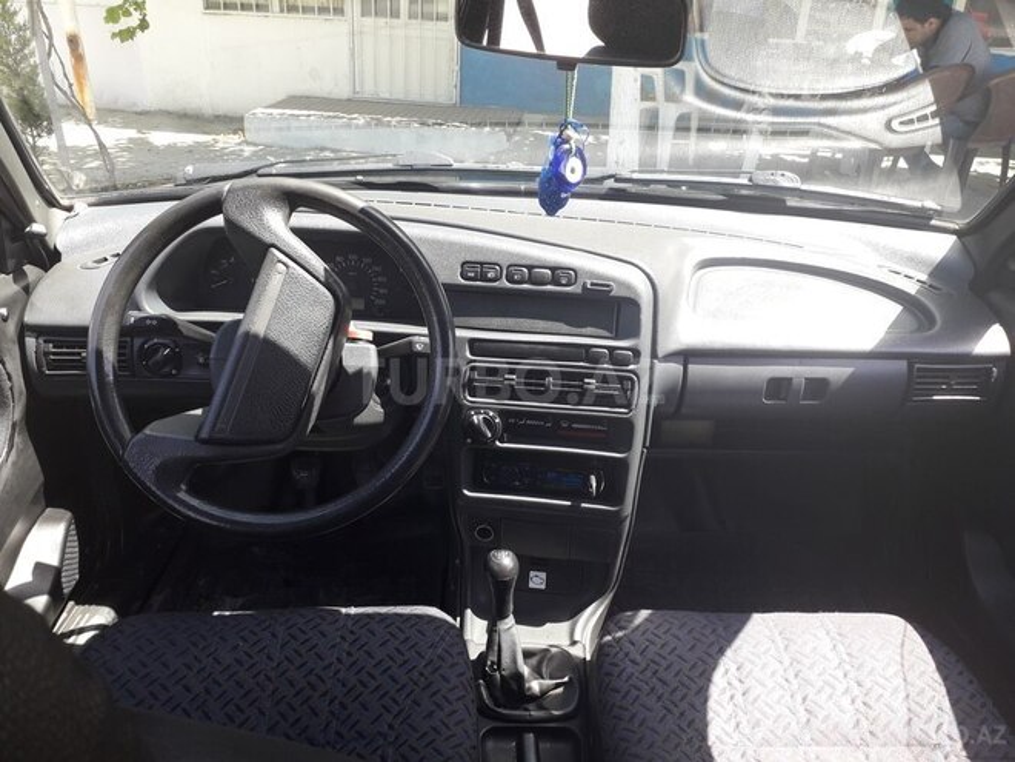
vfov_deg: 51.4
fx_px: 792
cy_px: 381
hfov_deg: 65.3
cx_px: 508
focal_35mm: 27
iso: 40
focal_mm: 3.6
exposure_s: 1/137
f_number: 1.9
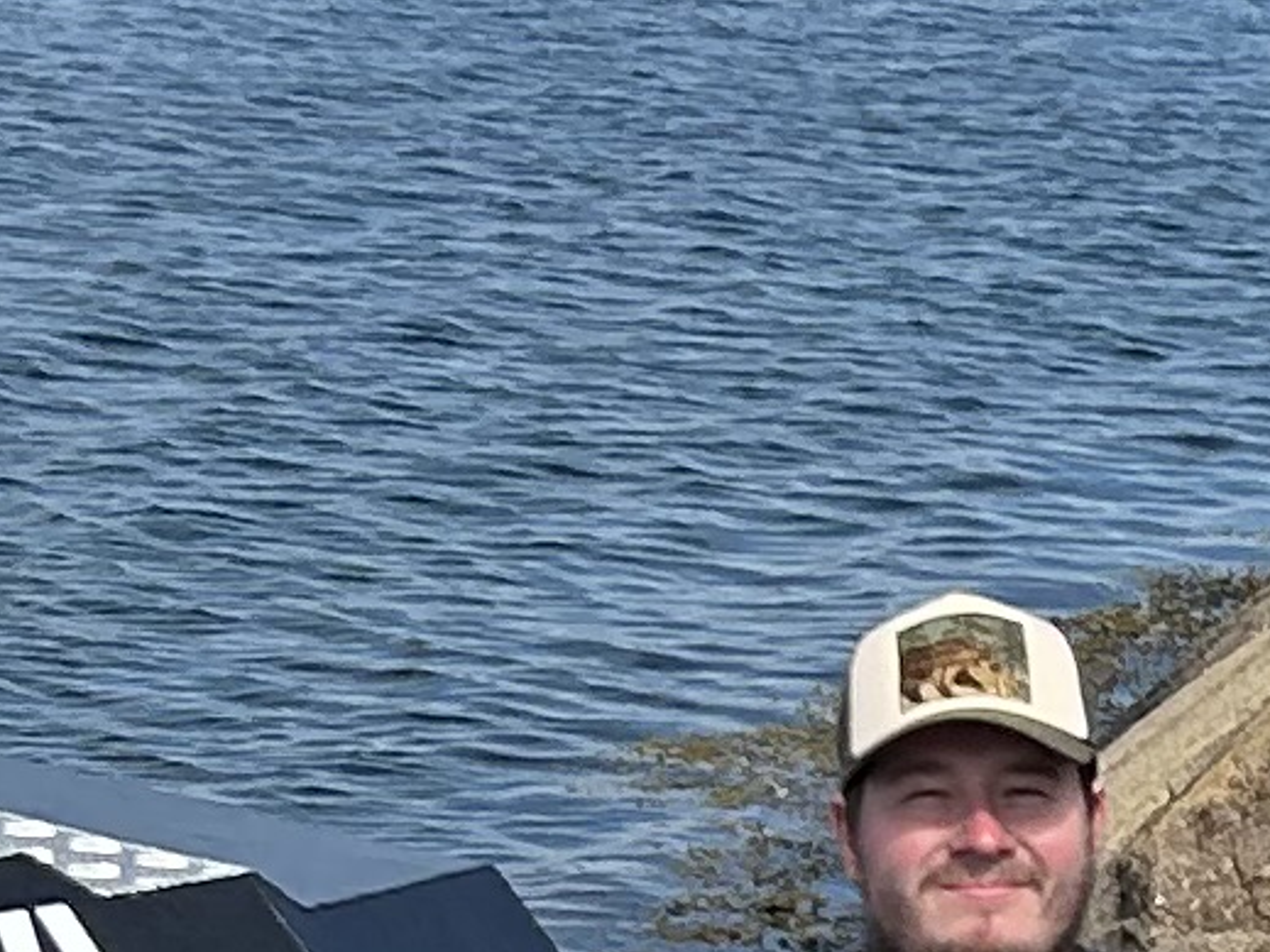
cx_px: 1840
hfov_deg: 9.5
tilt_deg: -16.4
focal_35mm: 202
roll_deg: -2.0
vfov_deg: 7.3
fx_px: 7409
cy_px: 1329
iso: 50
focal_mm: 5.7
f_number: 1.5
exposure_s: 1/3460
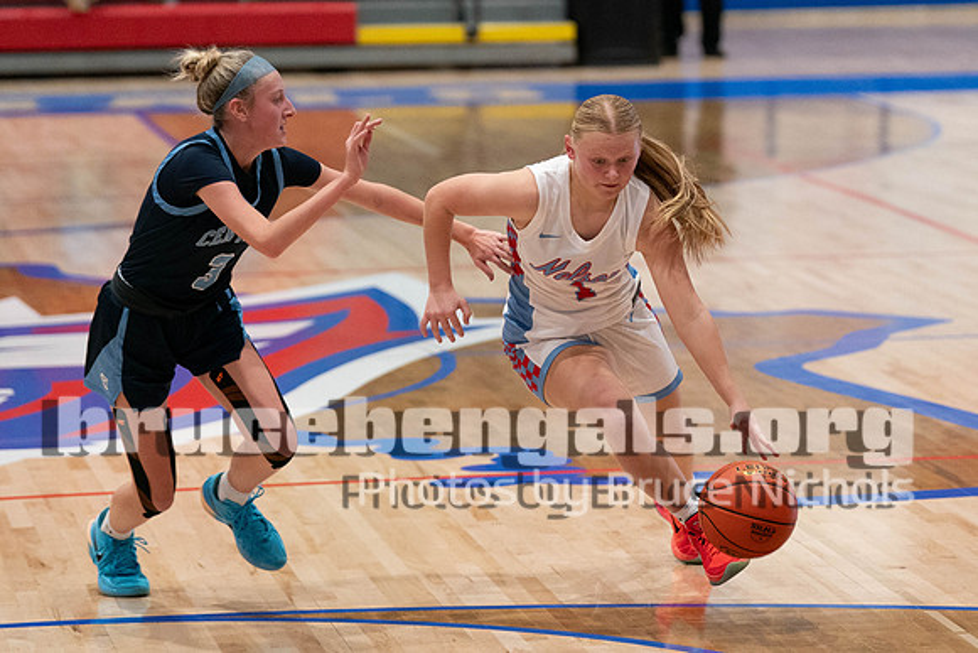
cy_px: 221
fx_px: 5164
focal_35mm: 190
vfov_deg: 7.2
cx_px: 619
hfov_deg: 10.8
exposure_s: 1/1000
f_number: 2.8
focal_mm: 127
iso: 4000
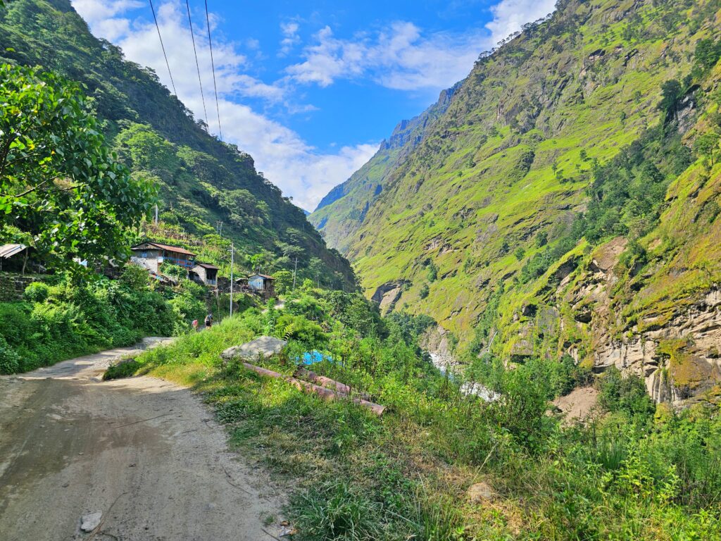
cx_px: 360
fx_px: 479
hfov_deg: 73.9
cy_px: 270
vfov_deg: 58.9
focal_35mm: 23
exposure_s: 1/569
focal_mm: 6.3
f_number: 1.7
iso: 10
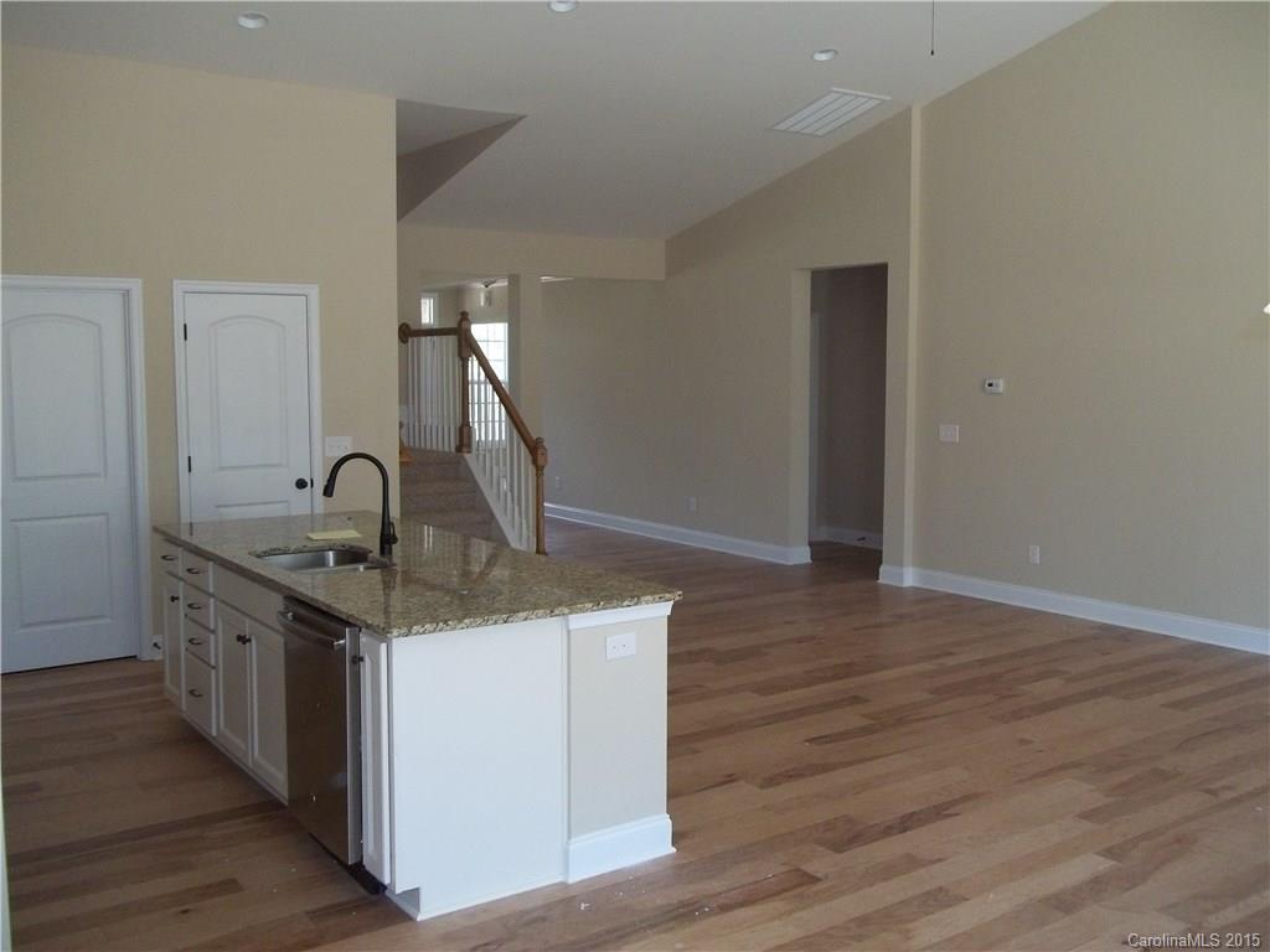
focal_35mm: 32
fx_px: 1174
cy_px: 476
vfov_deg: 44.2
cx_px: 635
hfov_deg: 56.8
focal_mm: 5.7
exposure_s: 1/60
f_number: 2.9
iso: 160
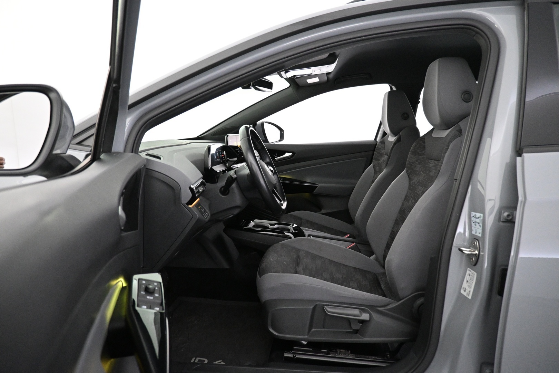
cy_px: 186
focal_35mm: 24
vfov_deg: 53.1
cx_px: 280
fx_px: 373
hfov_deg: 73.7
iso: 4000
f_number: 3.5
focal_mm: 16
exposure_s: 1/80
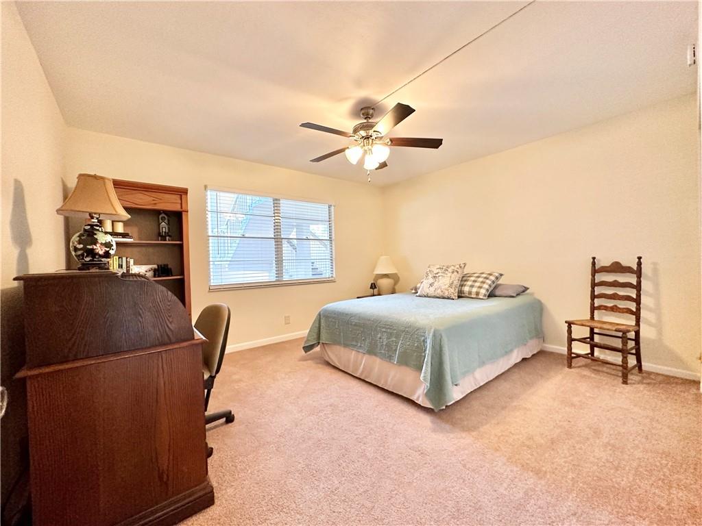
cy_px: 263
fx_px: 284
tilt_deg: -1.5
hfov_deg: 102.1
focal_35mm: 14
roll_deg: +2.5
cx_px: 351
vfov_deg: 85.7
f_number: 2.2
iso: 250
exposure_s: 1/60
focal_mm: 2.22
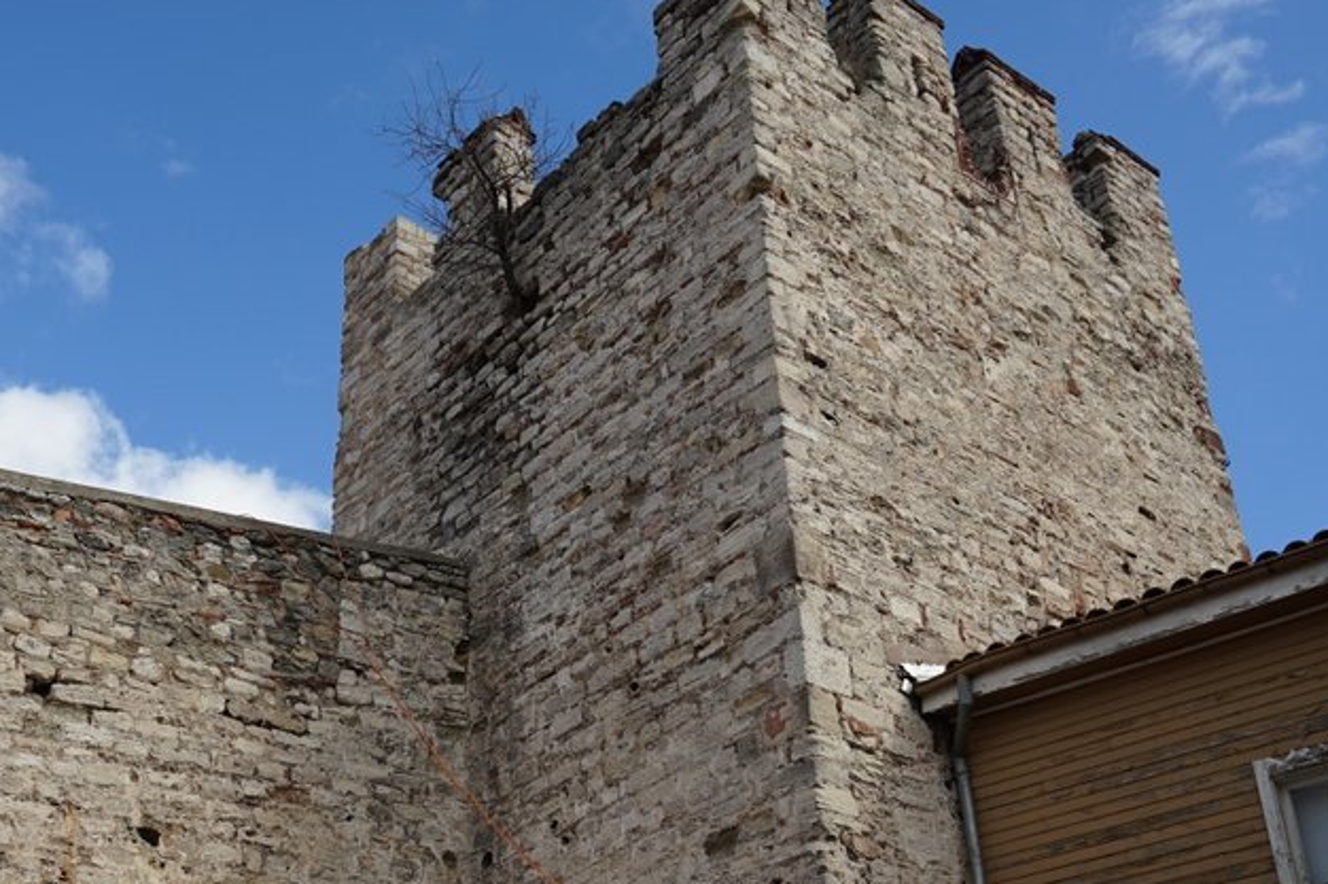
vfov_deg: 28.9
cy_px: 630
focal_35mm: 46
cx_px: 524
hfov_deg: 42.5
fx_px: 1696
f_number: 8
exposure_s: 1/250
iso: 100
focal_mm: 24
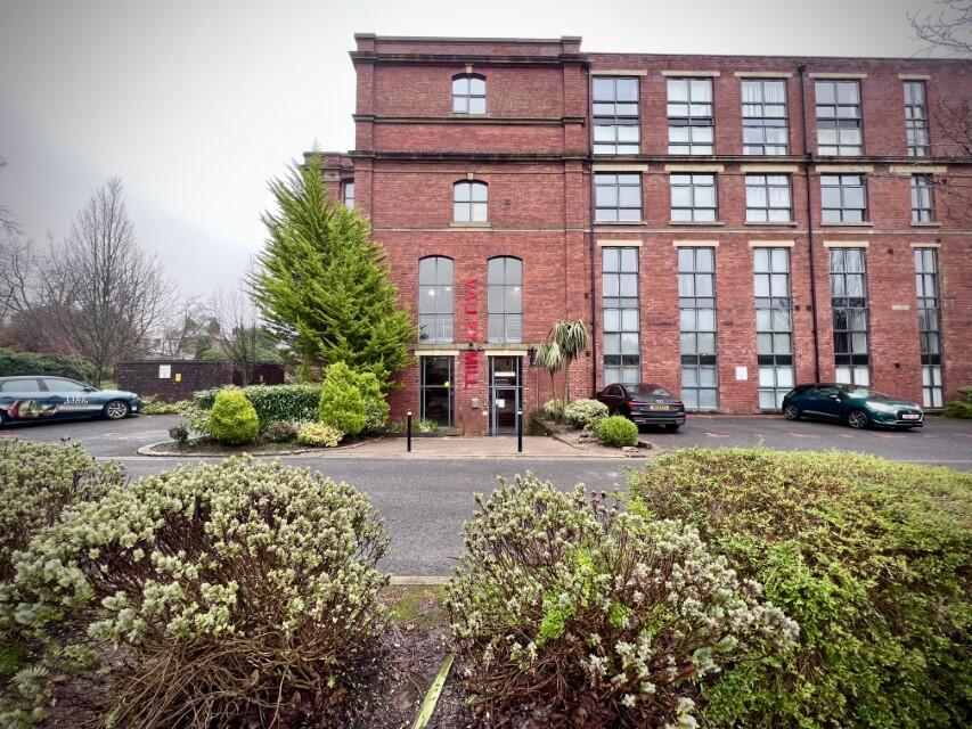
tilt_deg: +3.1
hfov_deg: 106.2
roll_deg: +0.2
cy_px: 364
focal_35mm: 13
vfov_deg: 89.9
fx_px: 365
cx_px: 486
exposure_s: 1/99
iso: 64
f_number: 1.8
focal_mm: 1.57
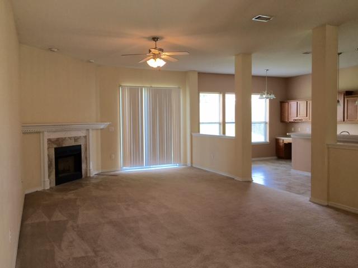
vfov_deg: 48.2
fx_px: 300
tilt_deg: -2.0
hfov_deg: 61.7
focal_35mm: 29
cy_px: 134
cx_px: 179
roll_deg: +0.3
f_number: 2.2
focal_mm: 4.15
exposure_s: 1/47
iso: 25
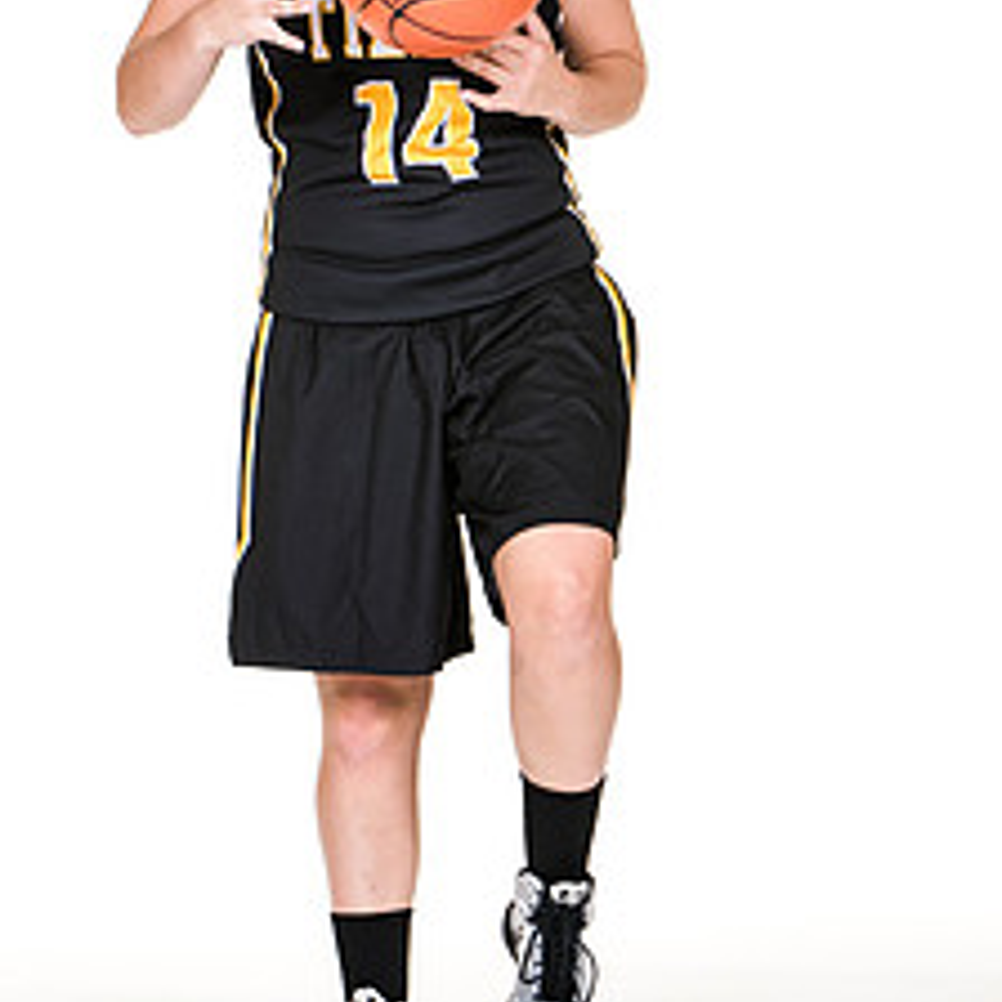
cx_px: 474
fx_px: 8384
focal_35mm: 256
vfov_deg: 6.8
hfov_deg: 6.8
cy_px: 322
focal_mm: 100
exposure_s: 1/160
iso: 200
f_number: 6.3
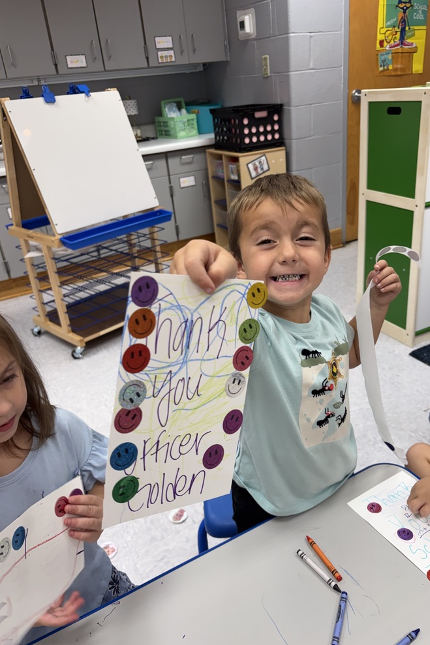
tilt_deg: -25.8
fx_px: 502
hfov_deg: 46.3
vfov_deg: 65.5
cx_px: 238
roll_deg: +4.9
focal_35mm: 28
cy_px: 329
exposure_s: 1/120
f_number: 1.6
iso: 100
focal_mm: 5.96
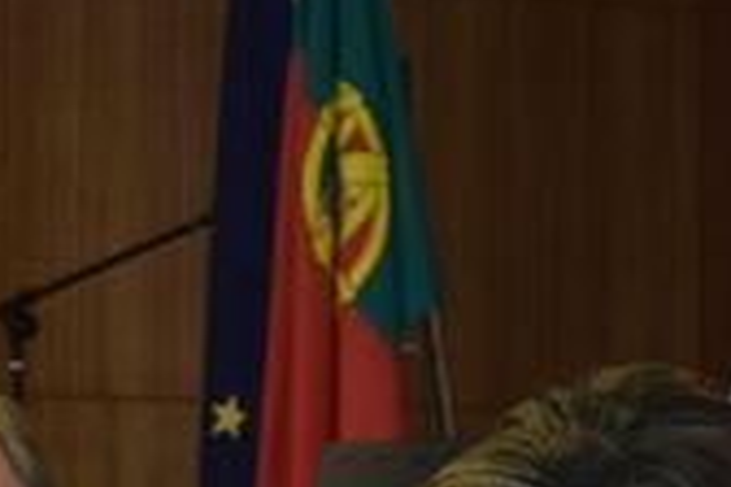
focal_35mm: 260
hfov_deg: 7.9
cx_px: -57
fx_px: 5270
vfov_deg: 5.3
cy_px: 641
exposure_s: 1/60
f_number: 5.6
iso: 1800
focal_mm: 55
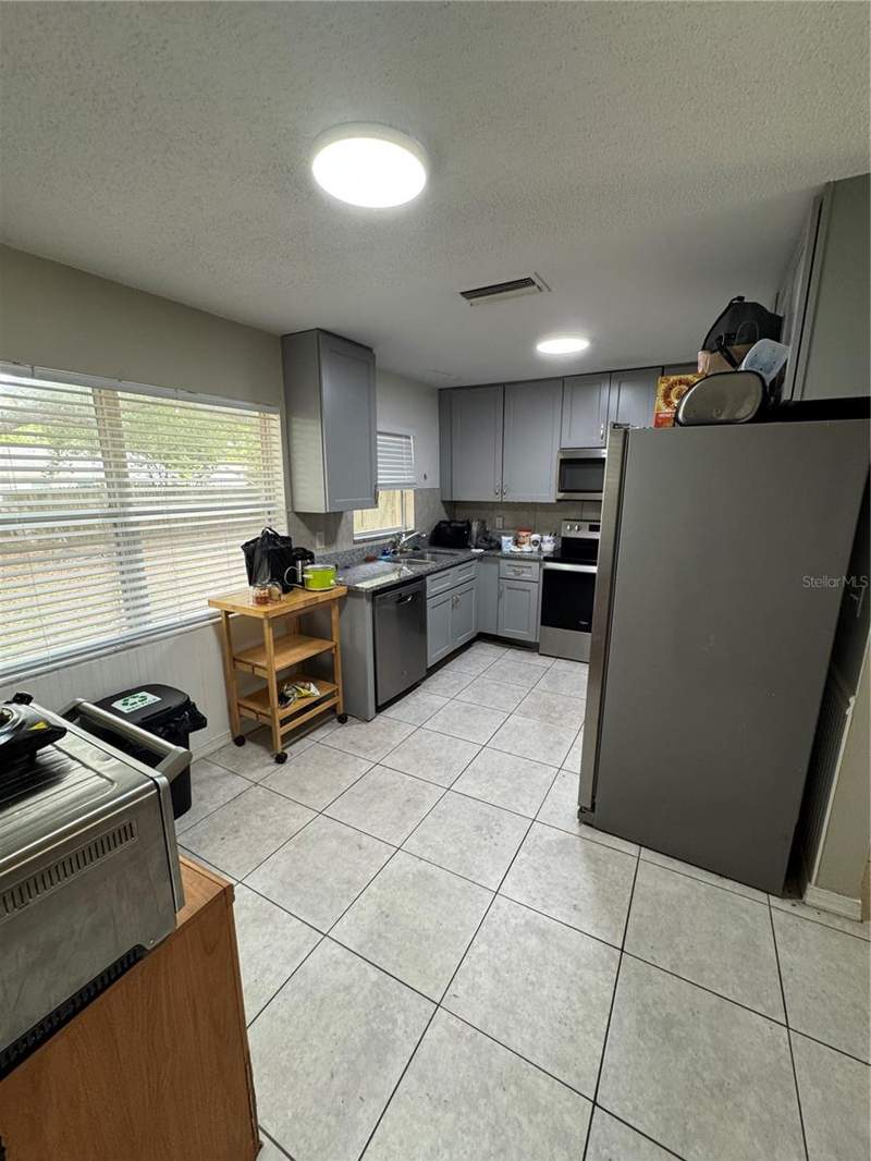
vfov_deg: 102.1
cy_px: 580
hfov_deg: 85.7
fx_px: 469
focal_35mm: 14
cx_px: 436
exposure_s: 1/60
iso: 200
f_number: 2.2
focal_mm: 2.22
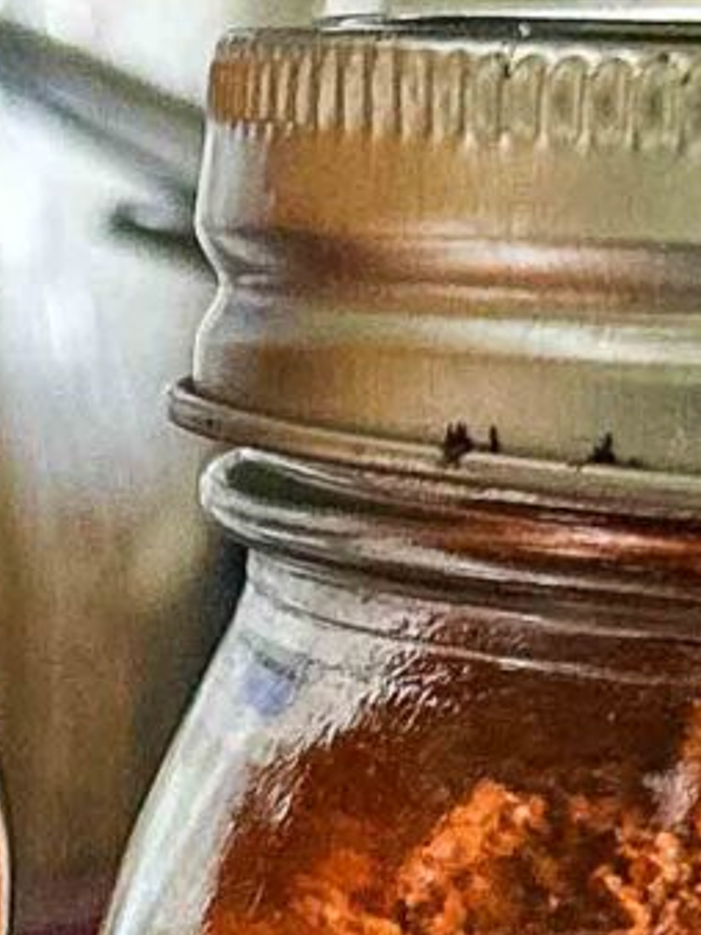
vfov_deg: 10.0
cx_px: -59
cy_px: 1393
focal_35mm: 192
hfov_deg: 7.7
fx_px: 5187
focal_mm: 5.7
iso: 125
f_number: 1.5
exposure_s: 1/60
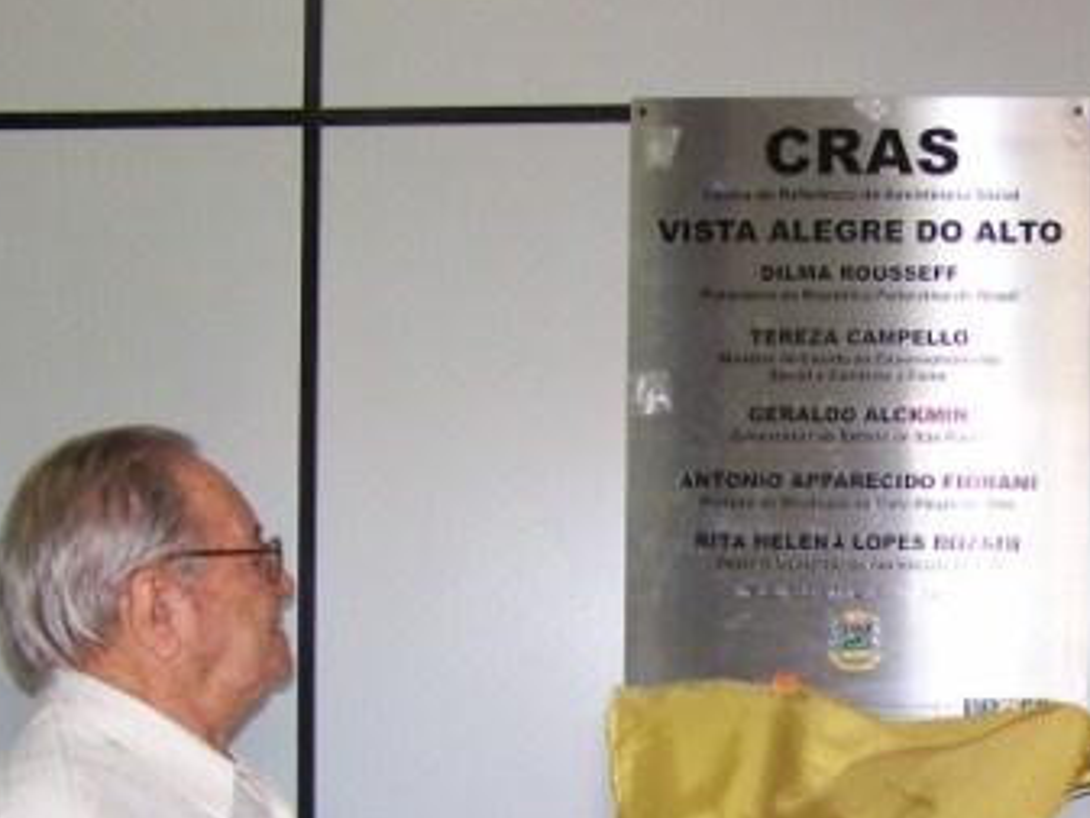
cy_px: 698
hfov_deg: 26.7
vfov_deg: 20.1
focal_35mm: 72
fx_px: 2268
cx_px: 826
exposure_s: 1/60
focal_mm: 6.3
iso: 160
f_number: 2.8
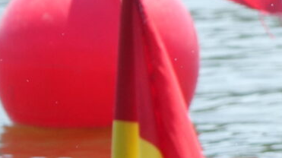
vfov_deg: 0.8
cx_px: 799
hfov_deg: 1.4
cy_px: 117
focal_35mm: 1498
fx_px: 11192
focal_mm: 207
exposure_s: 1/1000
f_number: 5.6
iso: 500
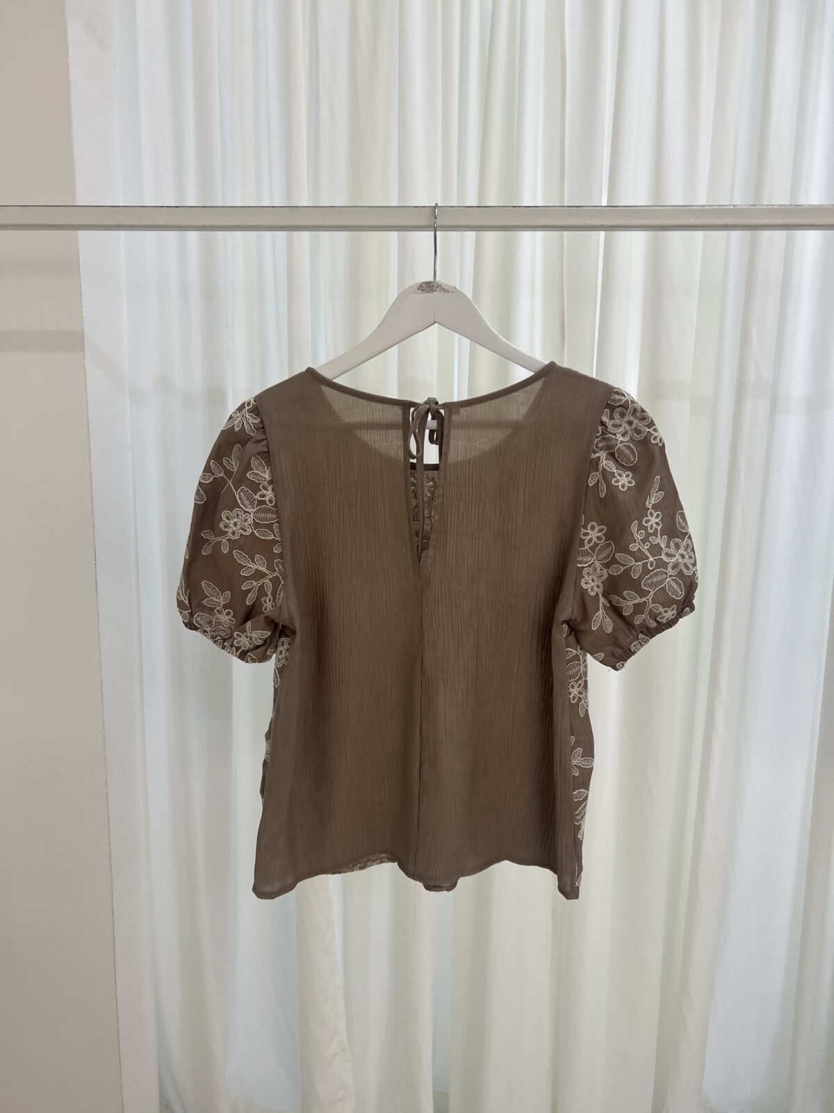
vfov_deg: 67.3
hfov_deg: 53.1
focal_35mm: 26
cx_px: 417
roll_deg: +0.0
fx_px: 835
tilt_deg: -9.7
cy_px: 556
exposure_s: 1/100
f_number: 1.5
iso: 100
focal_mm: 5.7
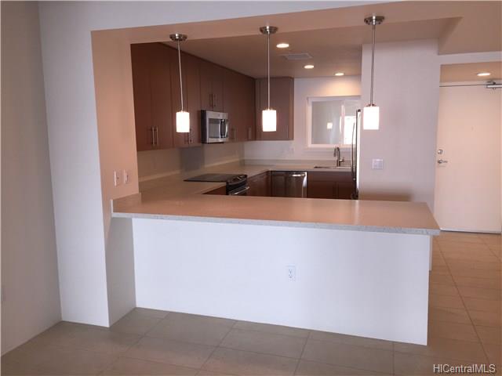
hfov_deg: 61.7
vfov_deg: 48.2
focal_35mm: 29
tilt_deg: -7.3
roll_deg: -0.1
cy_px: 188
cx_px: 251
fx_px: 421
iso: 32
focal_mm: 4.15
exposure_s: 1/30
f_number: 2.2
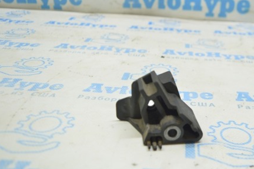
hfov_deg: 47.8
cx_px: 167
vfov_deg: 33.3
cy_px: 87
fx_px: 282
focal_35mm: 40
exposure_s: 1/40
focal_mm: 18
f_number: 3.5
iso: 400
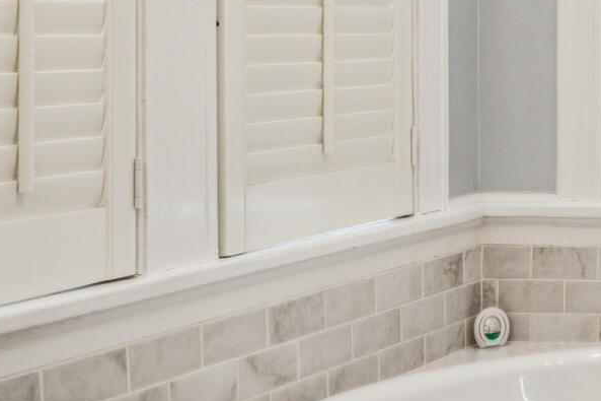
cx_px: 1232
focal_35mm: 81
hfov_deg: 17.3
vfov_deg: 16.7
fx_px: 1352
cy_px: 81
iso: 400
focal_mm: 16
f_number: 13
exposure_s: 1/5
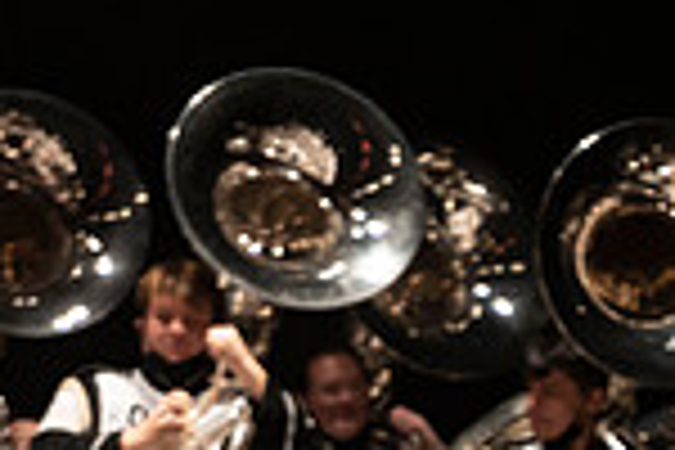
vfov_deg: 1.8
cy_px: 824
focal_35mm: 772
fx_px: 14474
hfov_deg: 2.7
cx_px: 652
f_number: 2.8
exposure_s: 1/500
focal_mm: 200
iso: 2500
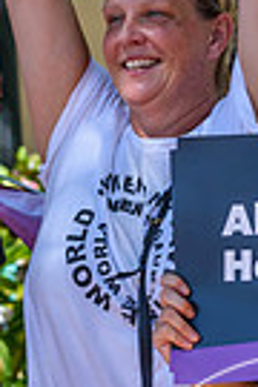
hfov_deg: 3.9
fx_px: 3773
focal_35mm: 351
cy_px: -57
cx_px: 103
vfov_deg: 5.8
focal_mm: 70
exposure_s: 1/500
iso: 250
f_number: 5.6
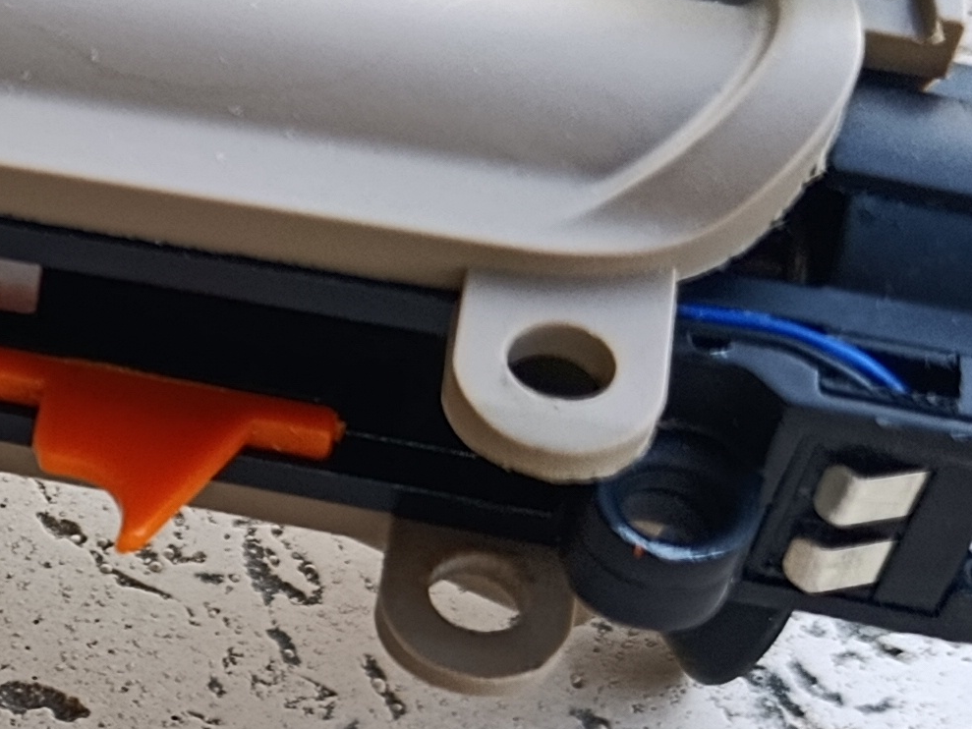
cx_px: -501
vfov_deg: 15.2
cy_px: 797
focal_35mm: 95
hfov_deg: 18.3
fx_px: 2668
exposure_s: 1/100
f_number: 1.65
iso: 236
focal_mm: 6.11
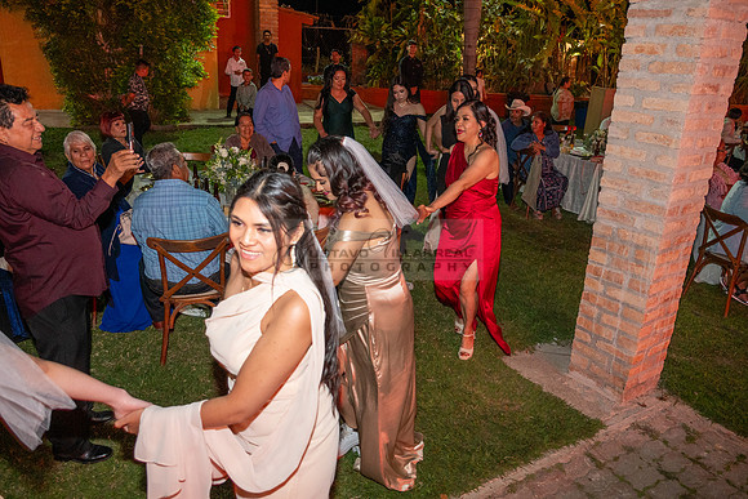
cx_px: 374
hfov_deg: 65.5
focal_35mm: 28
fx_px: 582
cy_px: 250
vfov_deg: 46.4
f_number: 5
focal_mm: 28
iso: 2500
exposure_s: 1/80
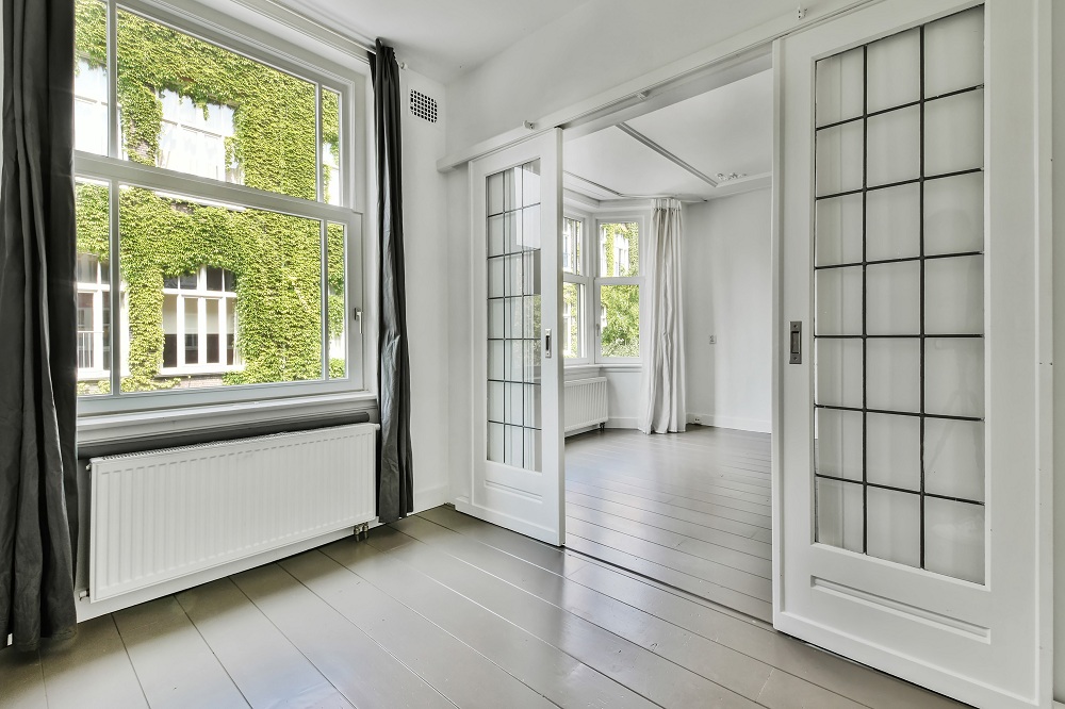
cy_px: 354
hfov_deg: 100.4
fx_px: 444
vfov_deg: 77.3
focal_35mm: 15
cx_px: 532
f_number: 13
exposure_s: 1/10
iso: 200
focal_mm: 10
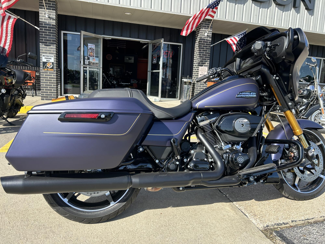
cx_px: 162
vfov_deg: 53.1
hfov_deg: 67.3
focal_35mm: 26
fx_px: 244
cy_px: 122
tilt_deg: -8.4
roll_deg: -2.1
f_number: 1.5
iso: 50
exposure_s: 1/1377
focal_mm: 5.7
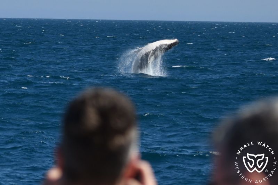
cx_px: 139
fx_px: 926
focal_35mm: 120
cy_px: 92
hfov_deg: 17.1
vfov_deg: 11.4
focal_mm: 120
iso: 640
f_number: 5
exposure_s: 1/8000
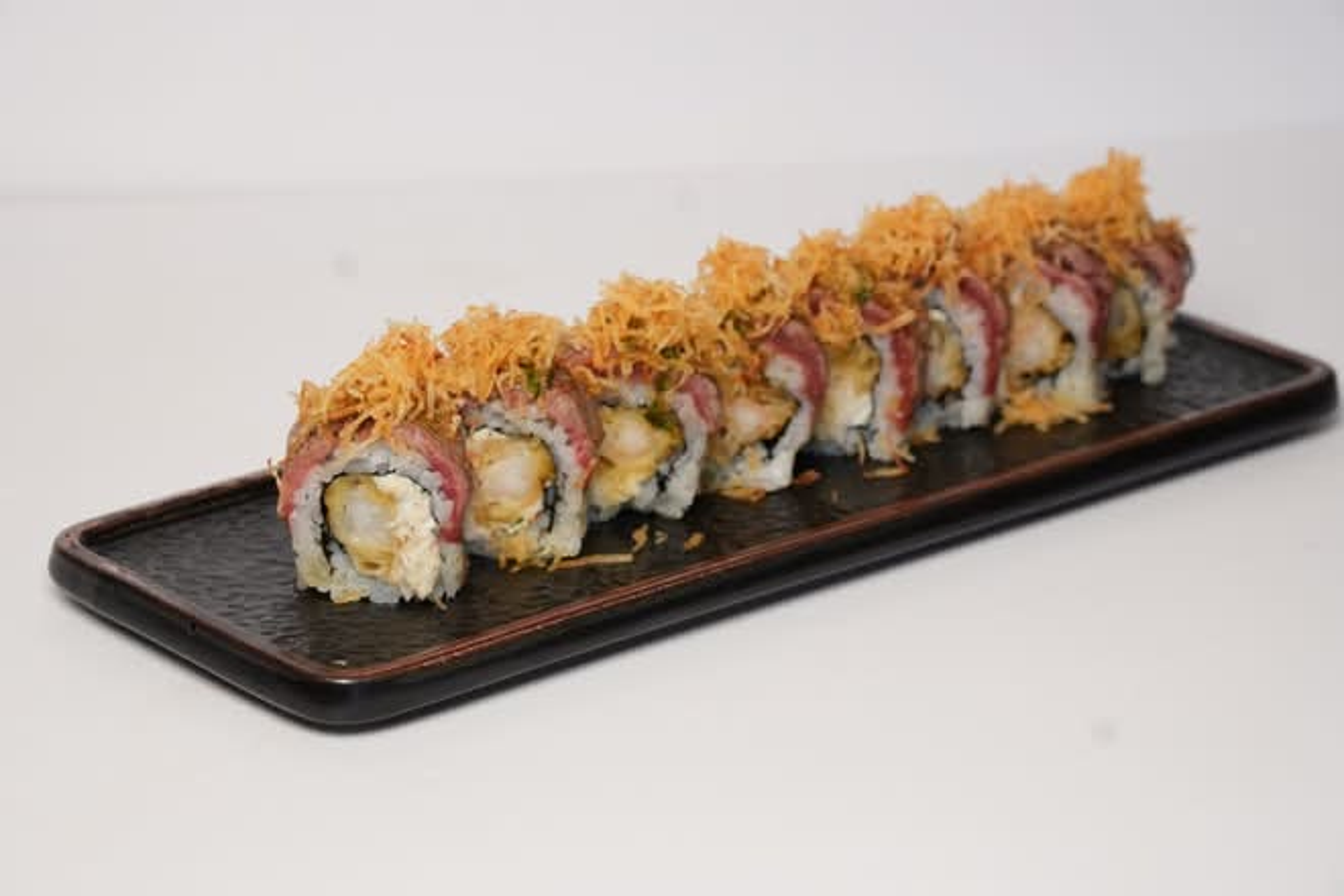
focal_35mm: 105
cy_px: 448
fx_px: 3920
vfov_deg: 13.0
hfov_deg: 19.5
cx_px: 672
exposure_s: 1/80
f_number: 7.1
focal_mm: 70
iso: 800
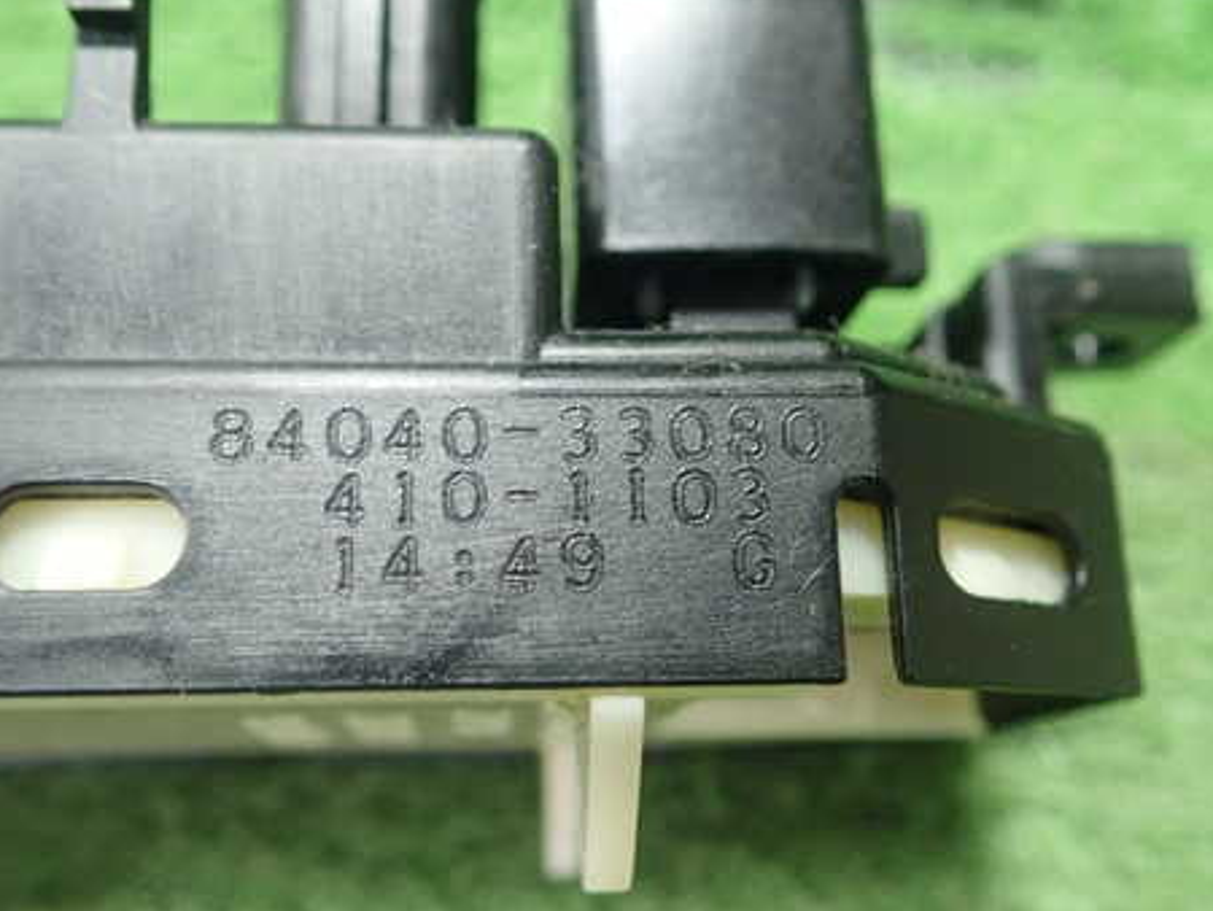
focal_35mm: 40
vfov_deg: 36.0
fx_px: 1402
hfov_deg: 46.7
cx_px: 569
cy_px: 423
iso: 800
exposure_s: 1/100
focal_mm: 5.5
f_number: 2.3
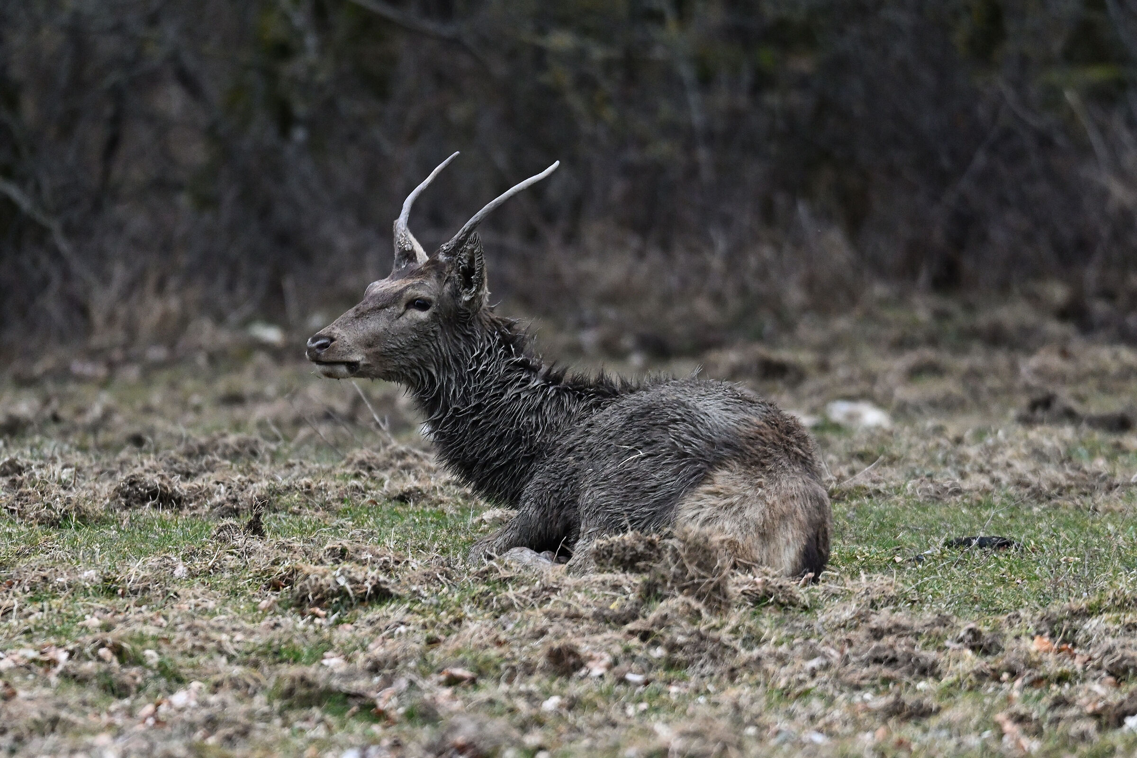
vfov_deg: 1.5
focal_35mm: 900
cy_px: 379
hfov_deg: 2.3
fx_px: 28423
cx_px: 568
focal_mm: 600
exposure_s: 1/640
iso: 3200
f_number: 6.3
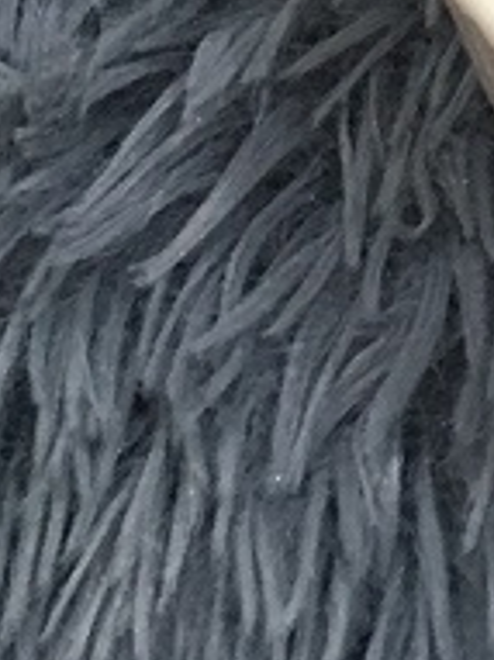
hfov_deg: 7.6
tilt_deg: -44.9
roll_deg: -1.7
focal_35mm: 182
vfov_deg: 9.8
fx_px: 3467
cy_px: -822
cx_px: 1202
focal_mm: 4.15
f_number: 2.2
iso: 100
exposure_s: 1/33
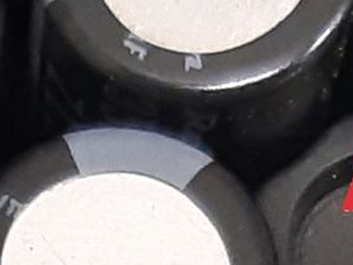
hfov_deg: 10.1
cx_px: -175
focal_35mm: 190
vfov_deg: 6.6
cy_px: 967
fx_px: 1938
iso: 200
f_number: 1.7
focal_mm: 3.93
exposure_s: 1/33
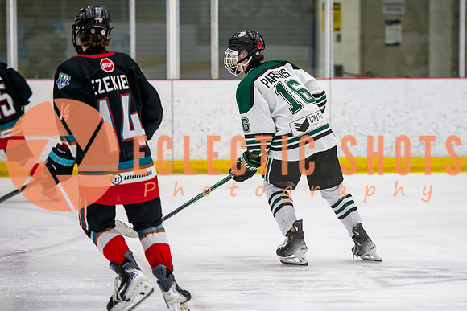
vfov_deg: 7.2
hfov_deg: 10.8
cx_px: 289
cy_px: 146
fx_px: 2480
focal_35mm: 191
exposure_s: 1/640
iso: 2000
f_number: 3.2
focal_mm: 150
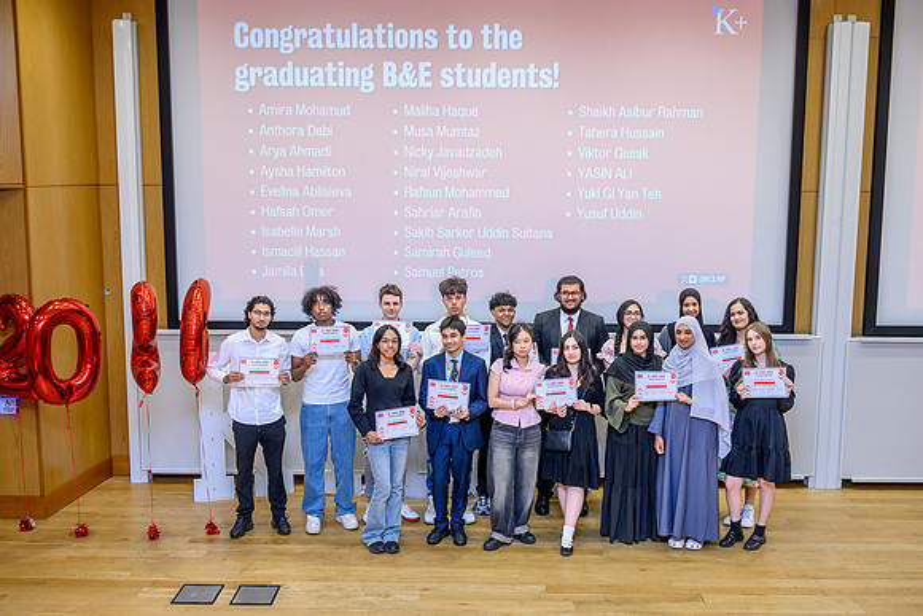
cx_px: 462
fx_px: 943
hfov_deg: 52.2
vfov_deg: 36.2
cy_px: 308
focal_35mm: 37
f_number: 2.8
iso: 640
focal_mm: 36
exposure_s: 1/200
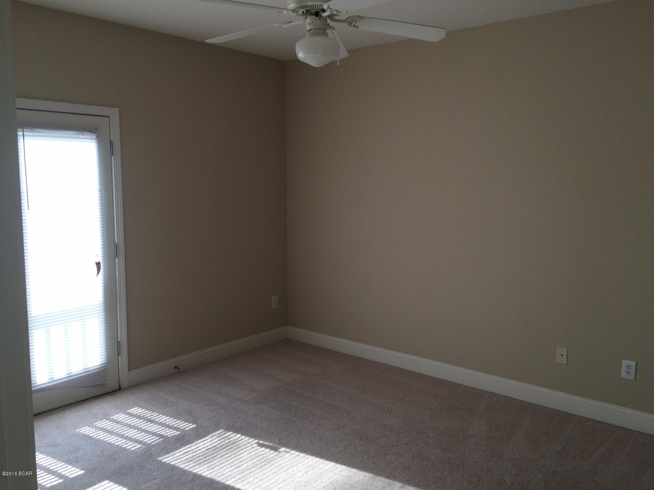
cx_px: 327
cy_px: 245
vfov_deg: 48.2
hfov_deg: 61.7
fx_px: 548
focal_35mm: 29
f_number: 2.2
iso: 32
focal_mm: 4.15
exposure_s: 1/192
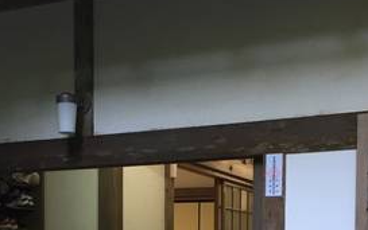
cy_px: 284
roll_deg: -1.6
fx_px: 723
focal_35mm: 72
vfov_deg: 17.2
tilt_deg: -1.9
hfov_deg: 28.5
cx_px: 147
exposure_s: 1/30
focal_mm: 4.15
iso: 64
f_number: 2.2
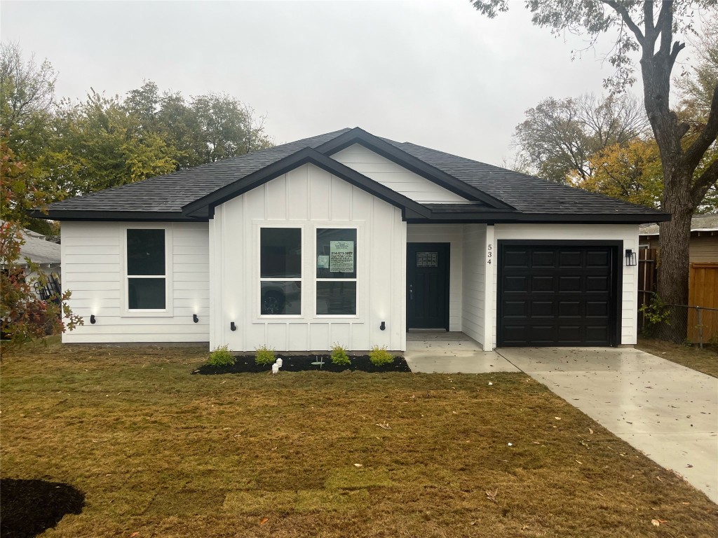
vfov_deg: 53.1
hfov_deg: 67.3
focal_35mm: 26
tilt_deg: -2.6
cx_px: 359
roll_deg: -0.5
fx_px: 539
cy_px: 269
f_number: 1.6
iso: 50
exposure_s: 1/478
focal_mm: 5.1
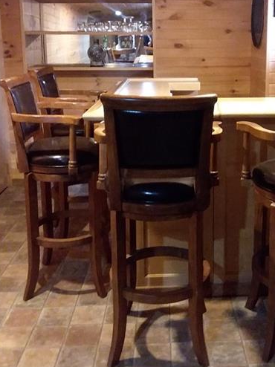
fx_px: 445
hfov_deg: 33.7
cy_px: 110
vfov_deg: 43.9
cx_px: 204
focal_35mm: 42
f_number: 1.9
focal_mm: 2.91
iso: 640
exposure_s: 1/15
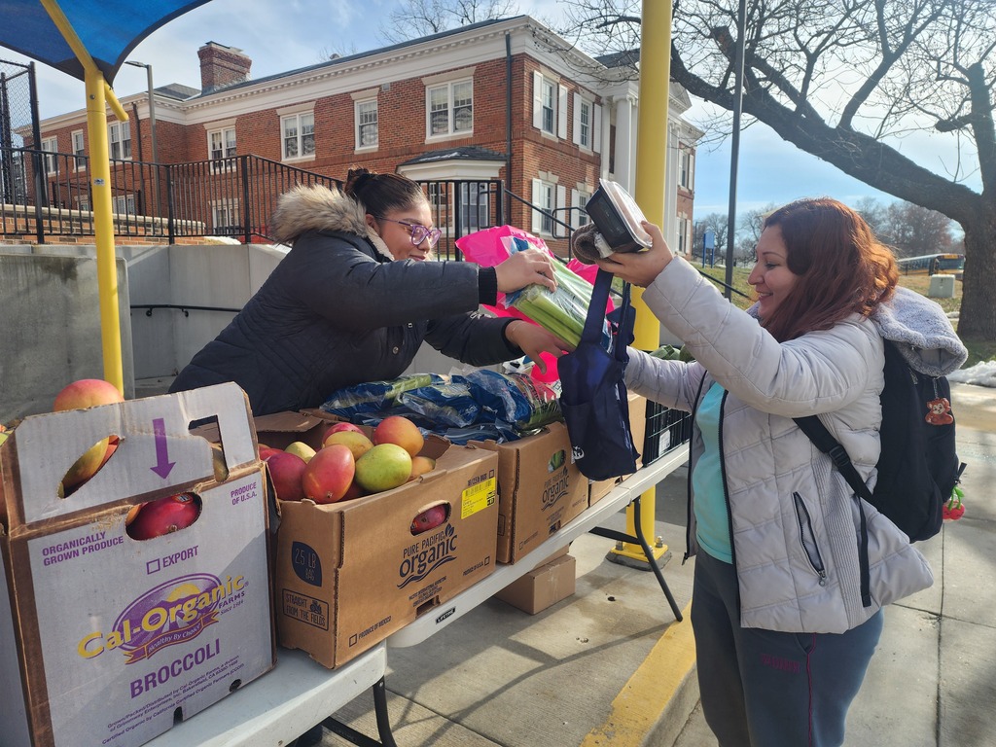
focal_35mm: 23
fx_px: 662
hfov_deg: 73.9
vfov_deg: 58.9
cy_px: 374
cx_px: 498
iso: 12
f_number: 1.8
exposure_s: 1/640
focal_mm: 6.4
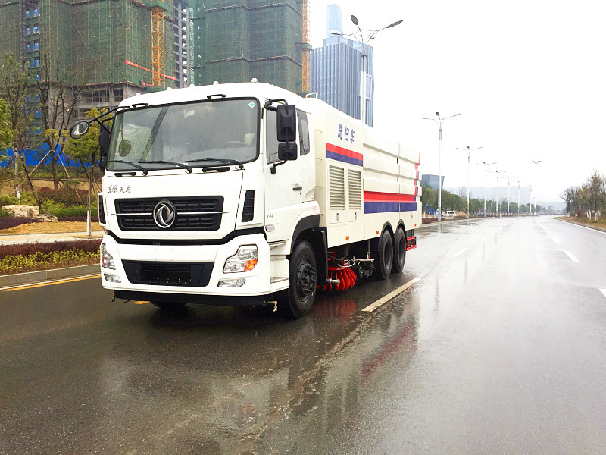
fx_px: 508
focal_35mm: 29
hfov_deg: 61.7
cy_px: 228
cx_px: 303
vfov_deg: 48.2
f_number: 2.2
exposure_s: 1/1099
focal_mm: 4.15
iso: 32
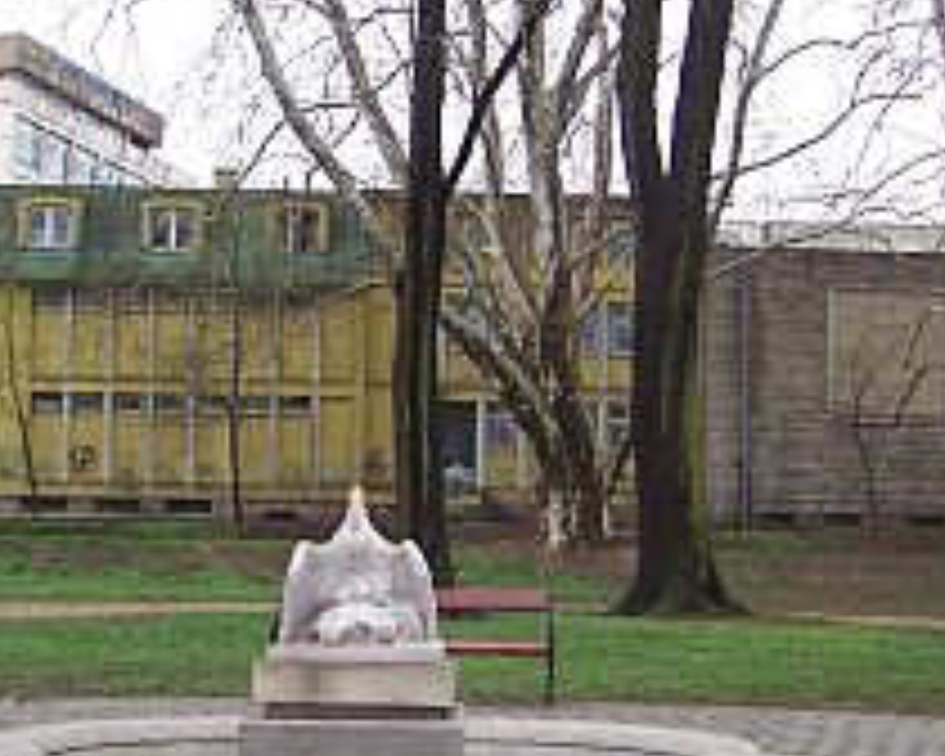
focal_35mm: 71
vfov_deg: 21.5
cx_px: 468
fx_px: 1986
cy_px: 508
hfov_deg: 26.8
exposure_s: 1/180
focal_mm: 5.6
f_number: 2.7
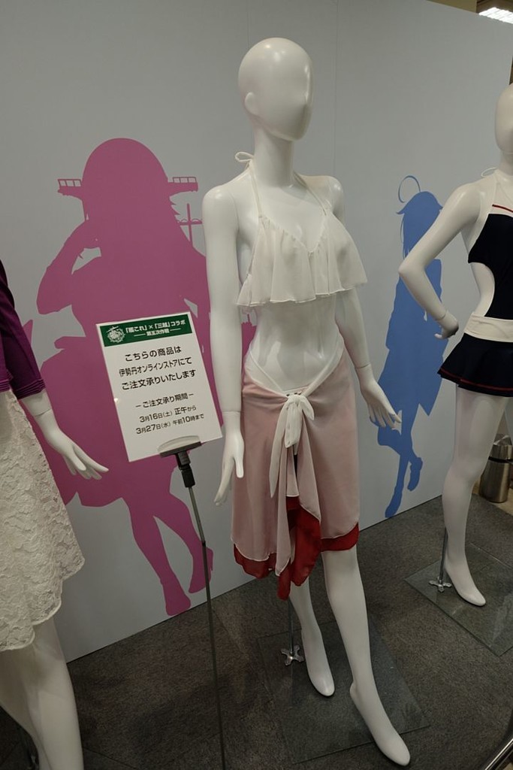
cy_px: 385
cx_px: 256
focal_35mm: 21
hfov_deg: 59.5
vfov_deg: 81.2
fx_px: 449
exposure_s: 1/600
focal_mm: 14
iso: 800
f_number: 2.8
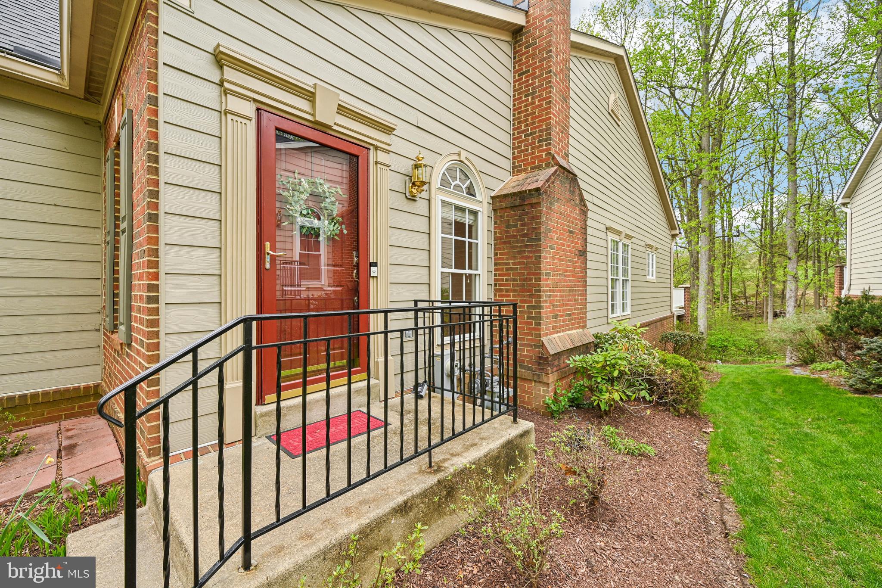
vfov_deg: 81.2
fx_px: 343
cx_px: 441
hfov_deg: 104.3
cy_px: 294
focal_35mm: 14
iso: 100
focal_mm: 14
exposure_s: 1/60
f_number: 8
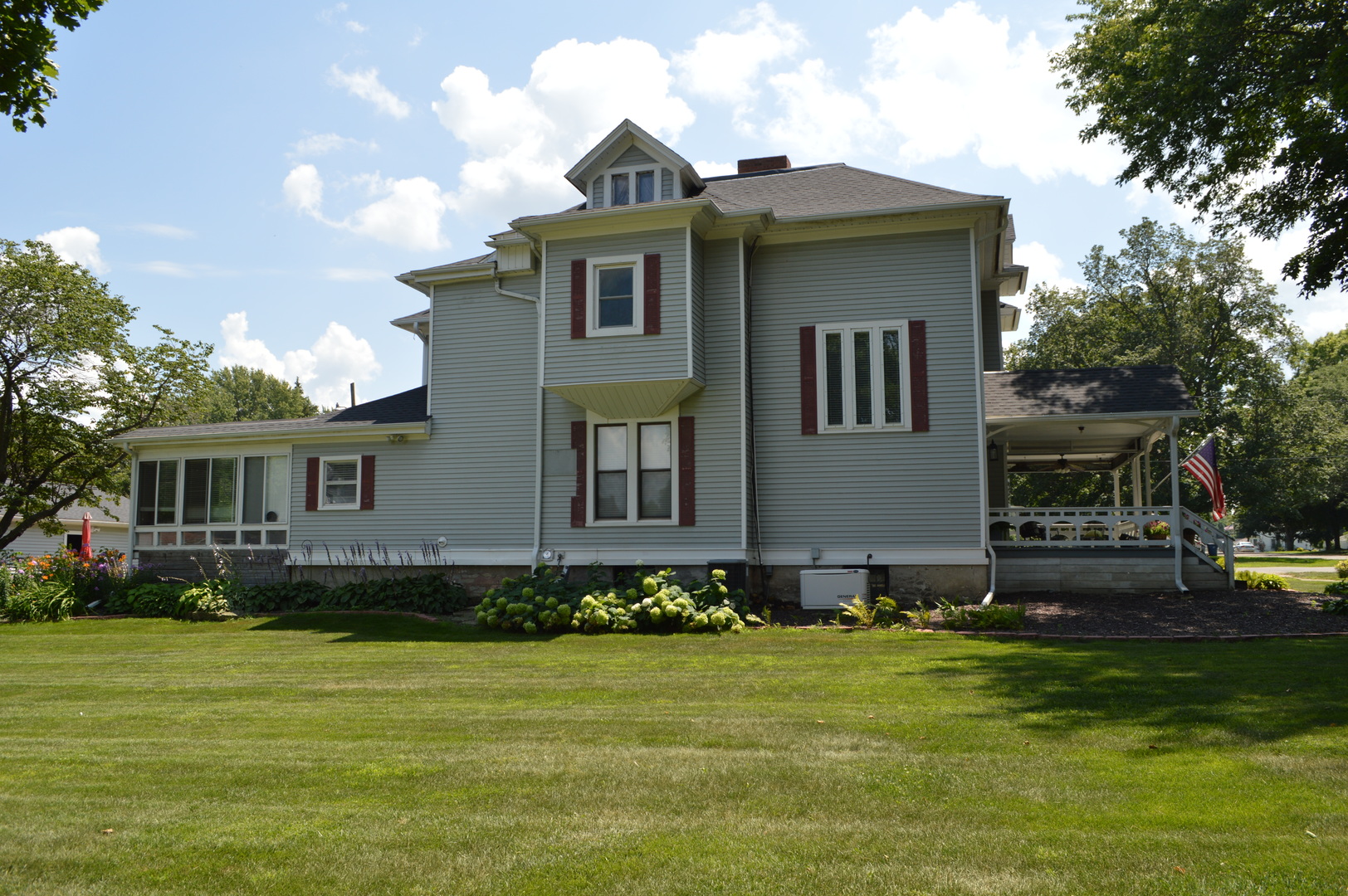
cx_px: 674
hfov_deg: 67.4
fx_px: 1010
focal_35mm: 27
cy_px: 448
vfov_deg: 47.9
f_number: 8
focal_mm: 18
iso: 100
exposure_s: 1/200
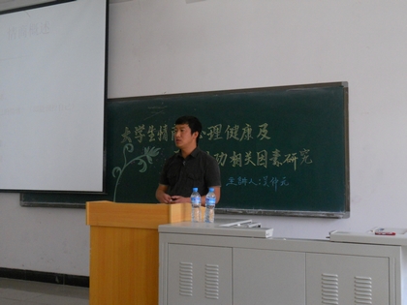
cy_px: 152
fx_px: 541
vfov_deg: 31.5
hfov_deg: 41.2
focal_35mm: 46
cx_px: 204
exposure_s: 1/60
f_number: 4.3
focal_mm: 8.2
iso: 400
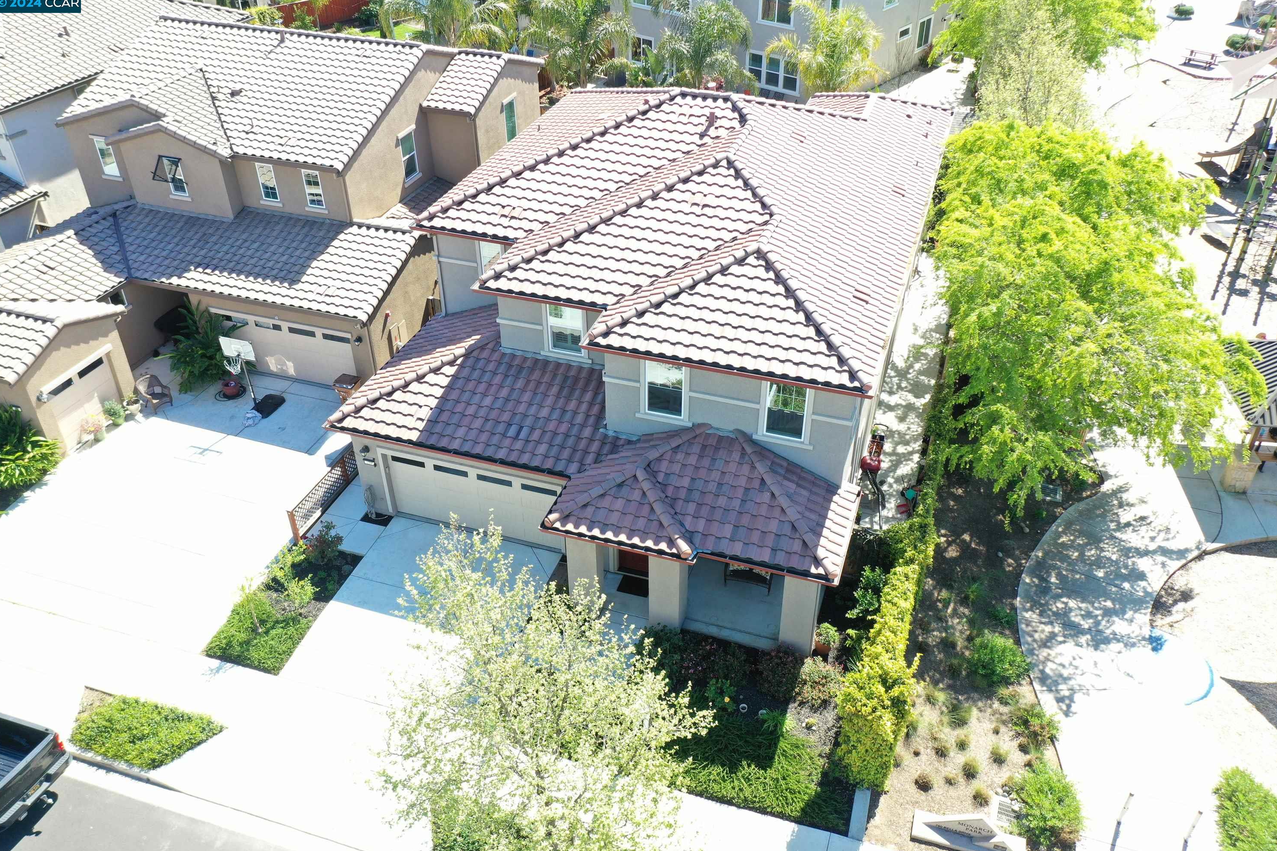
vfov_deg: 45.0
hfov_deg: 63.7
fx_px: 1029
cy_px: 432
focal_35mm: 29
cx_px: 656
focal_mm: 10.26
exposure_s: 1/160
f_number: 4.5
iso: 100
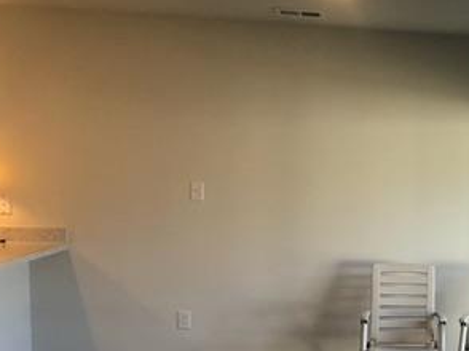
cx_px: 459
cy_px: 302
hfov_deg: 29.8
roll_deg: -2.3
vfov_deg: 23.5
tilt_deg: -7.4
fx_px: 826
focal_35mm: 61
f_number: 1.8
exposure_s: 1/40
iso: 25
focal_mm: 3.99
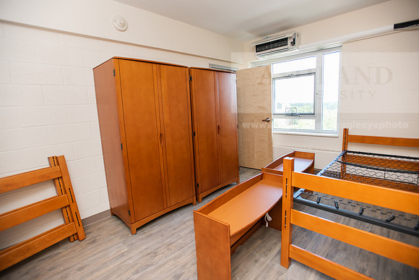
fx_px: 198
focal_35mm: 17
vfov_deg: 70.5
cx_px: 210
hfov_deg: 93.3
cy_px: 140
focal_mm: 17
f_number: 3.5
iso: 500
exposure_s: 1/250
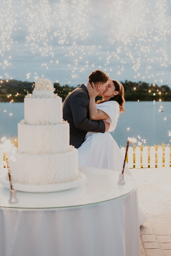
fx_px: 249
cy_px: 128
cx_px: 86
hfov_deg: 37.9
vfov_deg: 54.4
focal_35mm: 35
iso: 1250
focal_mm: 35
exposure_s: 1/320
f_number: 1.8
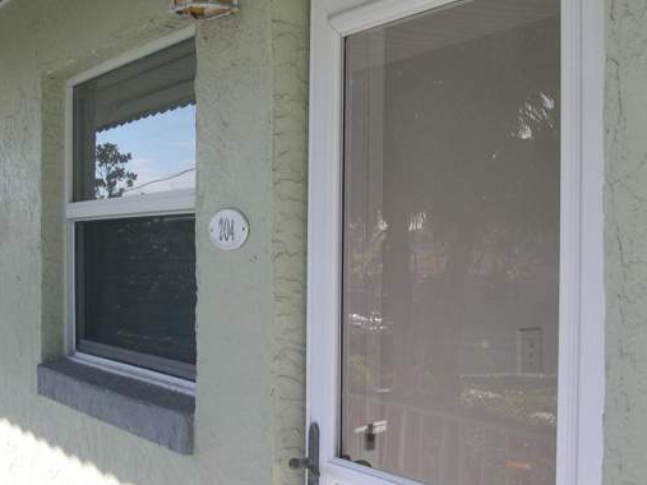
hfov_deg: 32.2
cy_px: 278
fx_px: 1121
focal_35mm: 60
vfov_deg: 24.4
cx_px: 362
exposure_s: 1/107
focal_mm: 8
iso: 100
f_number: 7.6
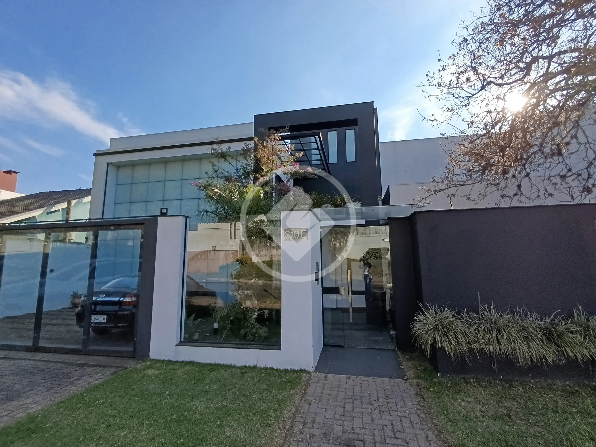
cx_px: 298
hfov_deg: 94.5
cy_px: 224
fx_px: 275
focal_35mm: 16
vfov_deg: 78.1
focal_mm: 1.65
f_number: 2.2
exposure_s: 1/529
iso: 50
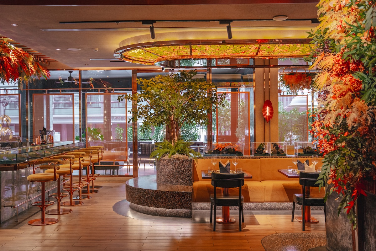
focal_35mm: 40
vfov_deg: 33.4
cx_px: 188
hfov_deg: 48.5
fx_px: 418
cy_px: 126
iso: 1250
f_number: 2.8
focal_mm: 40
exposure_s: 1/80
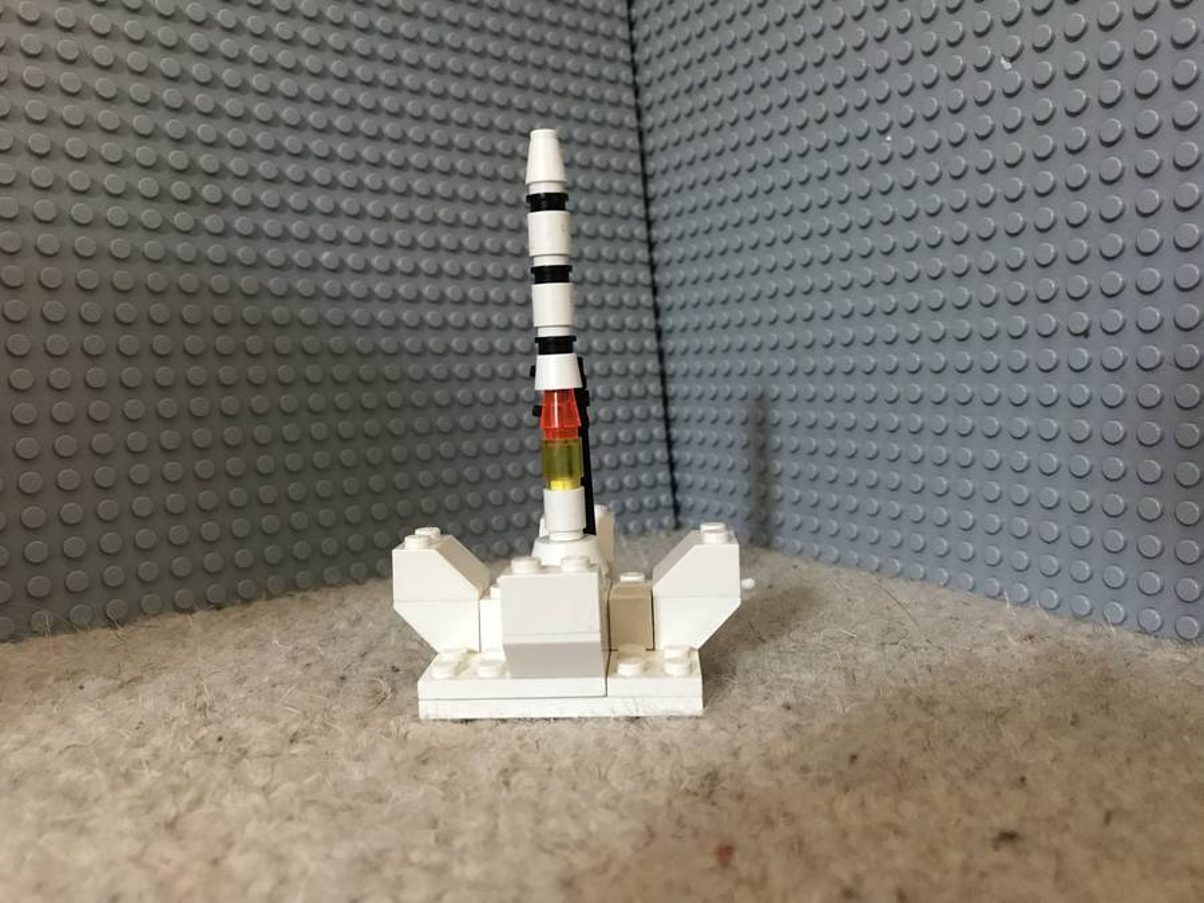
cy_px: 452
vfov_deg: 49.7
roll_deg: +1.5
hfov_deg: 63.4
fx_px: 974
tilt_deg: -5.6
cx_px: 602
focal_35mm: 28
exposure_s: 1/6
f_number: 1.8
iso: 100
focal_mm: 3.99
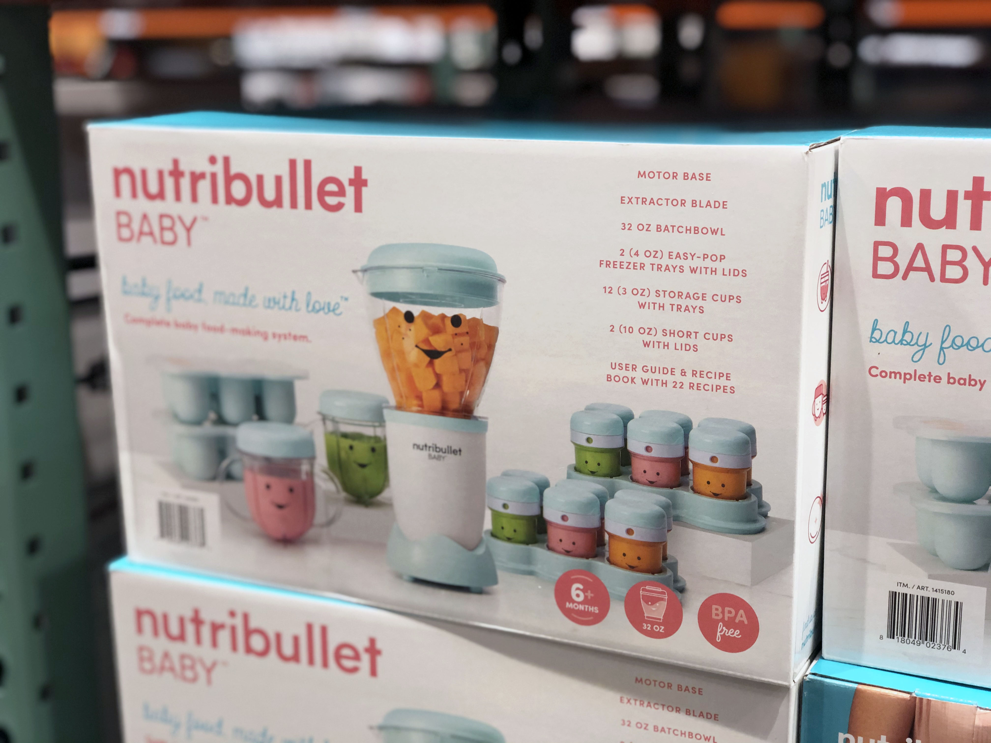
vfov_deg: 28.0
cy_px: 372
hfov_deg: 36.8
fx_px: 1489
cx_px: 496
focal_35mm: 52
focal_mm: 6
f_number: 2.4
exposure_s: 1/40
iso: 80
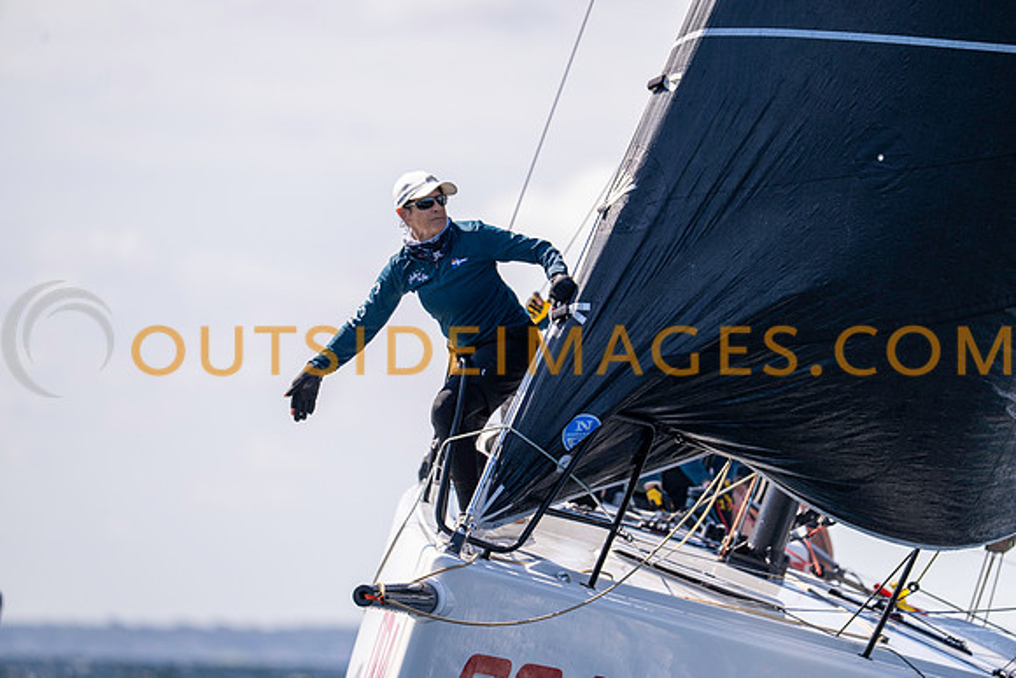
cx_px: 508
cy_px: 339
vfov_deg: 3.4
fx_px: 11291
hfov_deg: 5.2
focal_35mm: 400
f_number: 4.5
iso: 200
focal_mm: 400
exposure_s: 1/1250
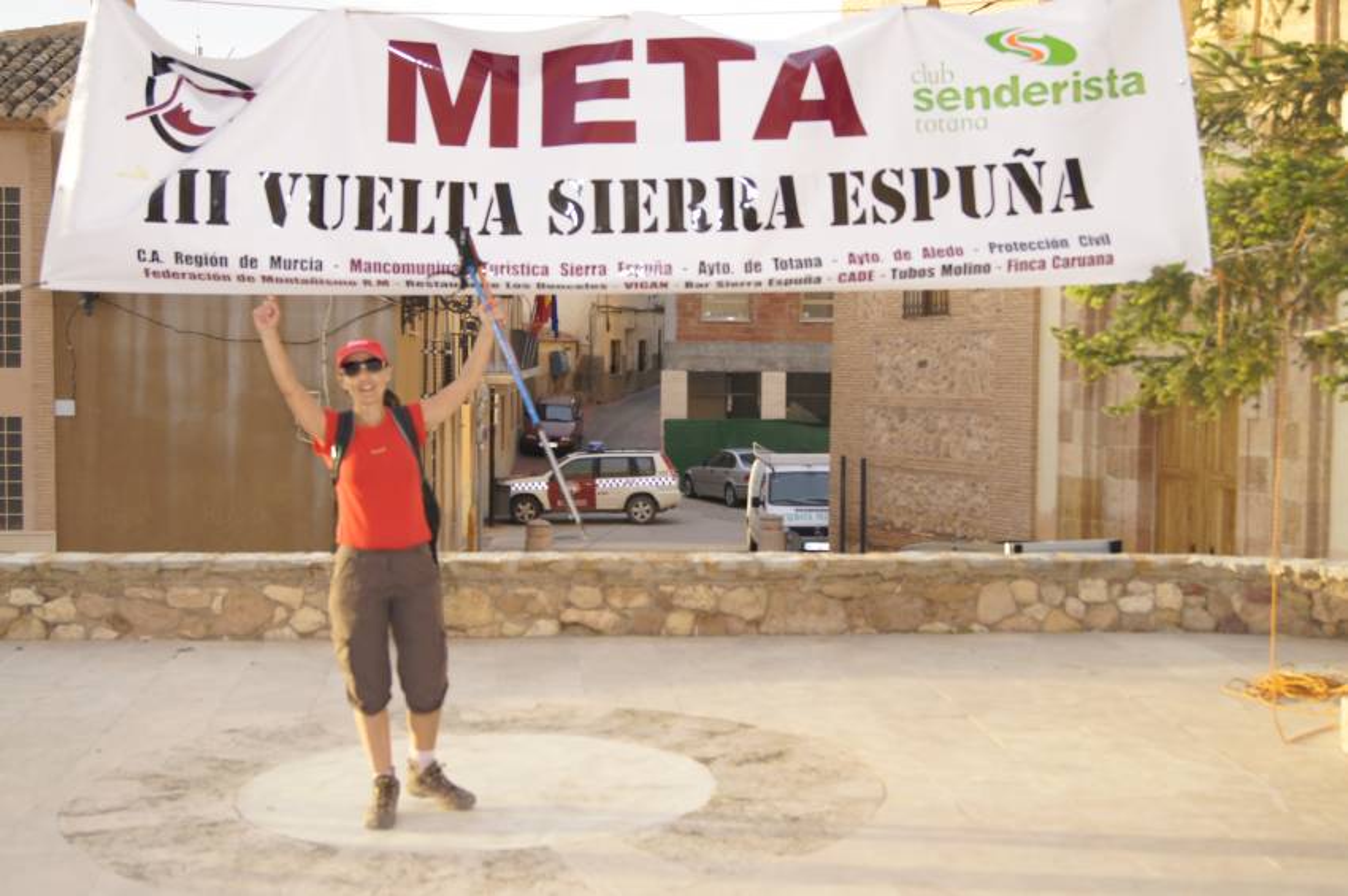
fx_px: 1964
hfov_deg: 37.9
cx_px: 674
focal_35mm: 52
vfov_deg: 25.7
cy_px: 448
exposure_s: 1/160
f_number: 4.5
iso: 400
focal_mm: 35
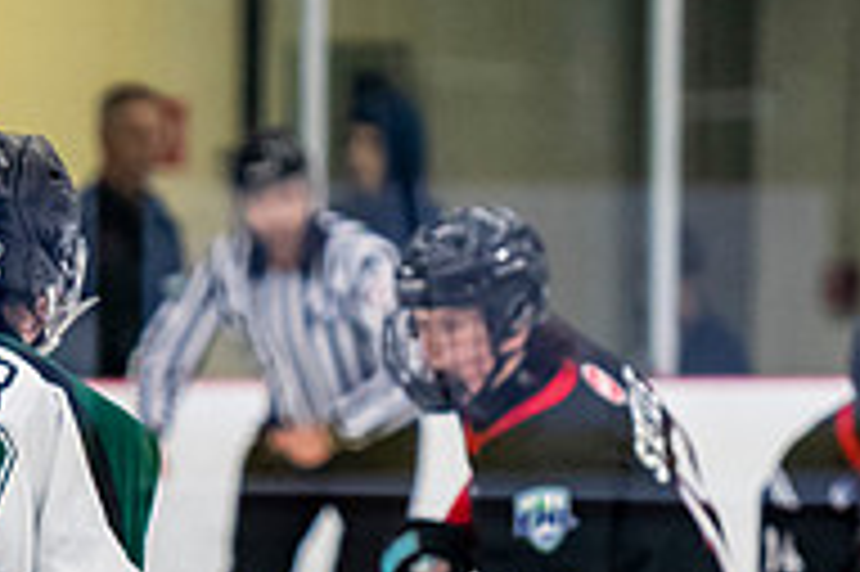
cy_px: 972
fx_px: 15252
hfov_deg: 3.2
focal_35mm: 639
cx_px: 89
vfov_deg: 2.1
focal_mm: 145
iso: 2000
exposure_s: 1/640
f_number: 3.2
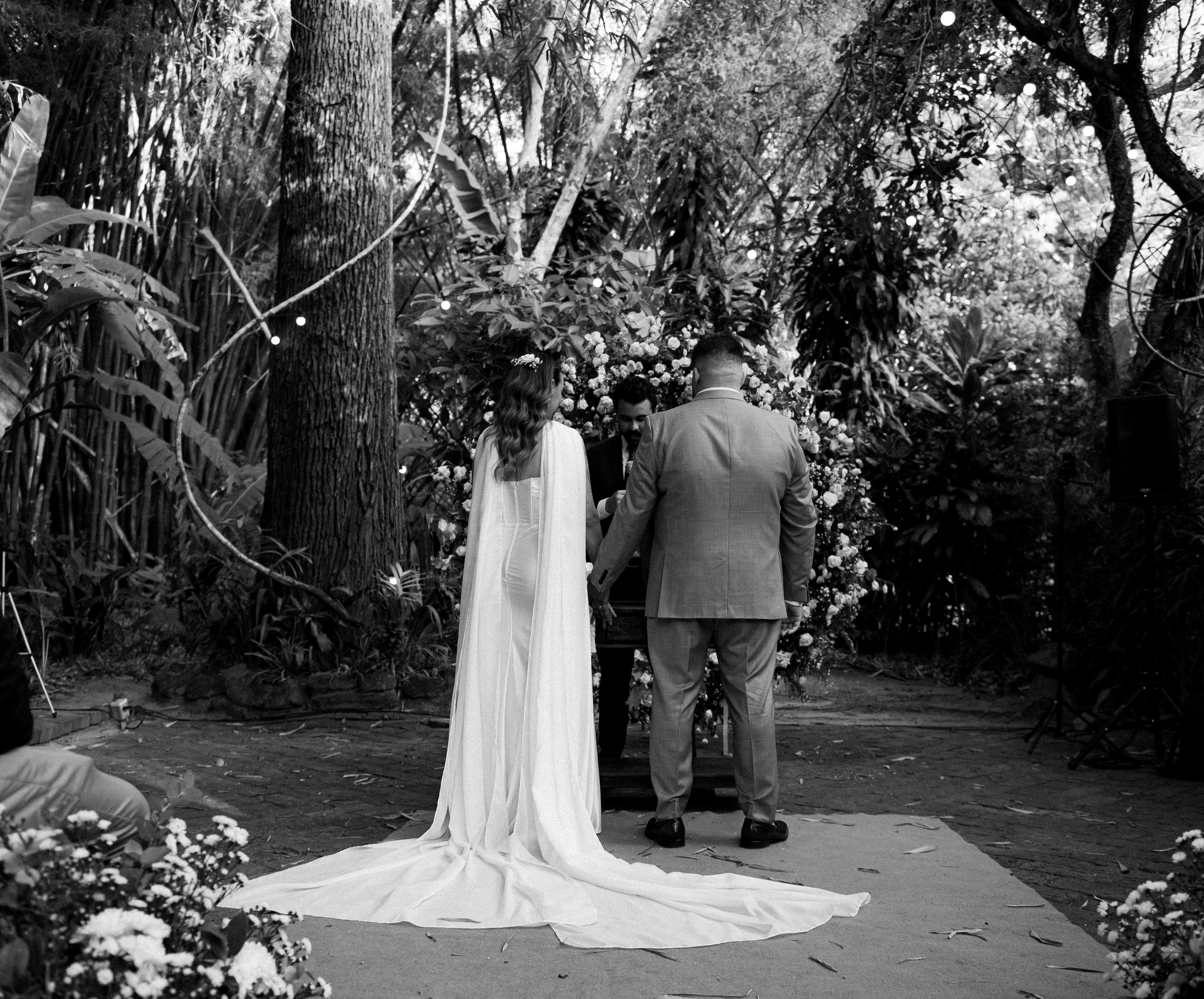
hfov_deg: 57.8
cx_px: 636
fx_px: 1090
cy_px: 531
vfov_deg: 49.2
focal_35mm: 30
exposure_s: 1/125
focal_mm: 24
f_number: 2.8
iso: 320
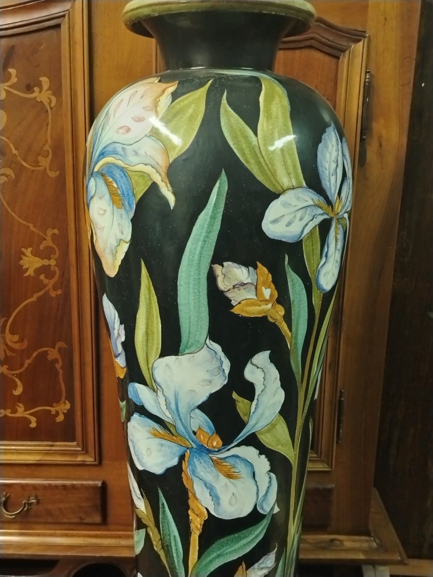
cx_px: 216
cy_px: 288
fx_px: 584
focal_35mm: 35
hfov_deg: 40.7
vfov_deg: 52.6
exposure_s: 1/33.3
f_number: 1.75
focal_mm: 5.25
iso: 1272
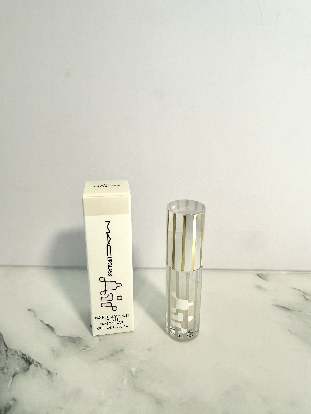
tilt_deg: -16.5
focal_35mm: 24
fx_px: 287
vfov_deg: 71.6
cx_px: 156
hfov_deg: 56.8
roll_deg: -0.4
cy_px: 207
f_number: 2.2
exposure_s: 1/99
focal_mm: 2.2
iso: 200
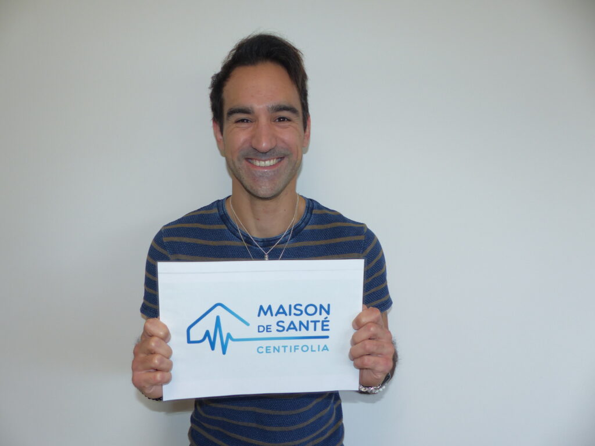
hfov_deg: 69.4
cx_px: 298
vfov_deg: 54.9
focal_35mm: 25
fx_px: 430
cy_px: 223
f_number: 2.8
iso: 100
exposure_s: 1/80
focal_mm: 4.5
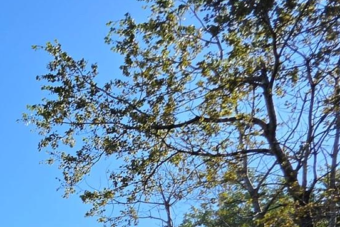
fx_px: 482
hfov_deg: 26.1
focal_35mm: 51
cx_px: -192
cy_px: 414
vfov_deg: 19.4
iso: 32
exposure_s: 1/845
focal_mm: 2.2
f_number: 1.9
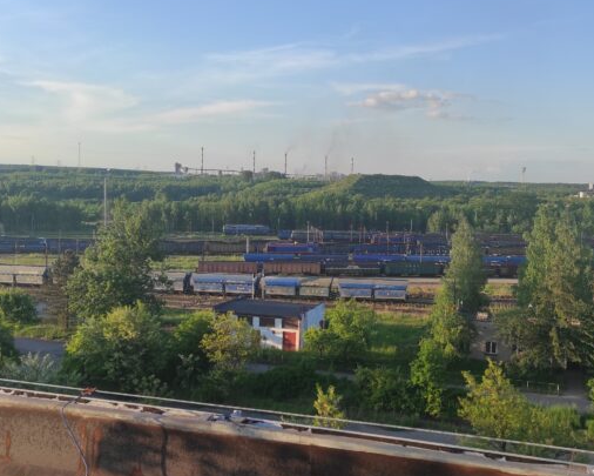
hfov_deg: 48.8
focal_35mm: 37
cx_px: 349
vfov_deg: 40.1
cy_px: 219
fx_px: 651
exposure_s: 1/802
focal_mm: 5.43
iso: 100
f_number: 1.89
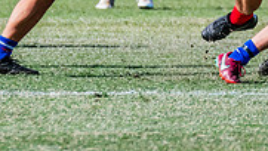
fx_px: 11304
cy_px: -92
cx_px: 307
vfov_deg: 0.8
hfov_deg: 1.4
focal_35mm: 1590
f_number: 8
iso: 800
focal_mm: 420
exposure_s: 1/2000
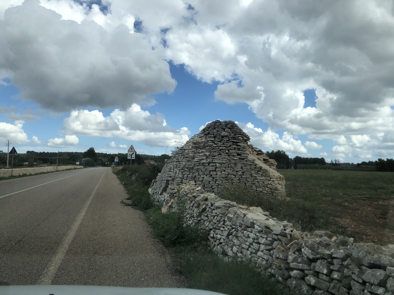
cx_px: 197
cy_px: 148
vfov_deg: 49.7
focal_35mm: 28
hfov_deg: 63.4
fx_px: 319
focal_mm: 4
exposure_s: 1/2208
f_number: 1.8
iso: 20
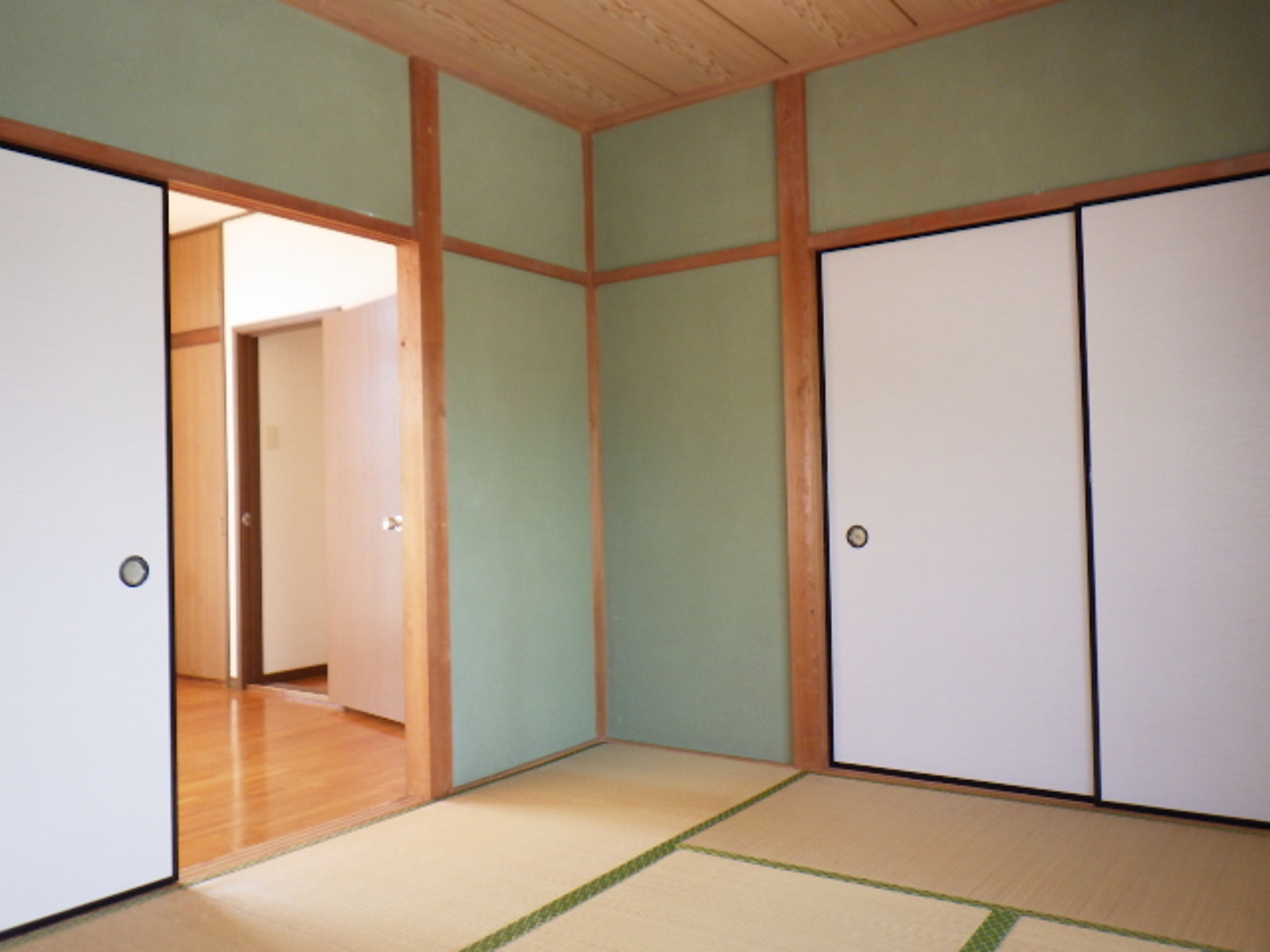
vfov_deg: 49.7
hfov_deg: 63.4
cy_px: 476
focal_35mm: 28
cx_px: 635
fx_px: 1027
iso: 250
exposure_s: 1/60
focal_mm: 5
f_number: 3.5
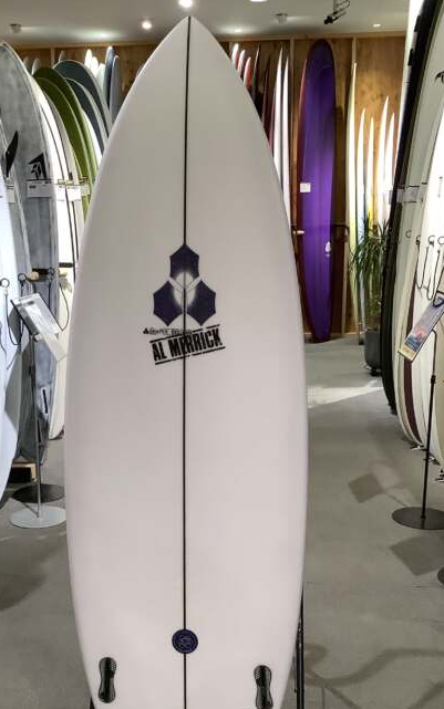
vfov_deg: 47.9
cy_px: 423
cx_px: 186
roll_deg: +0.9
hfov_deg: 31.2
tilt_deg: -15.3
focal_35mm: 41
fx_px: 793
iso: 160
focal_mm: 3.3
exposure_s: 1/60
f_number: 2.4
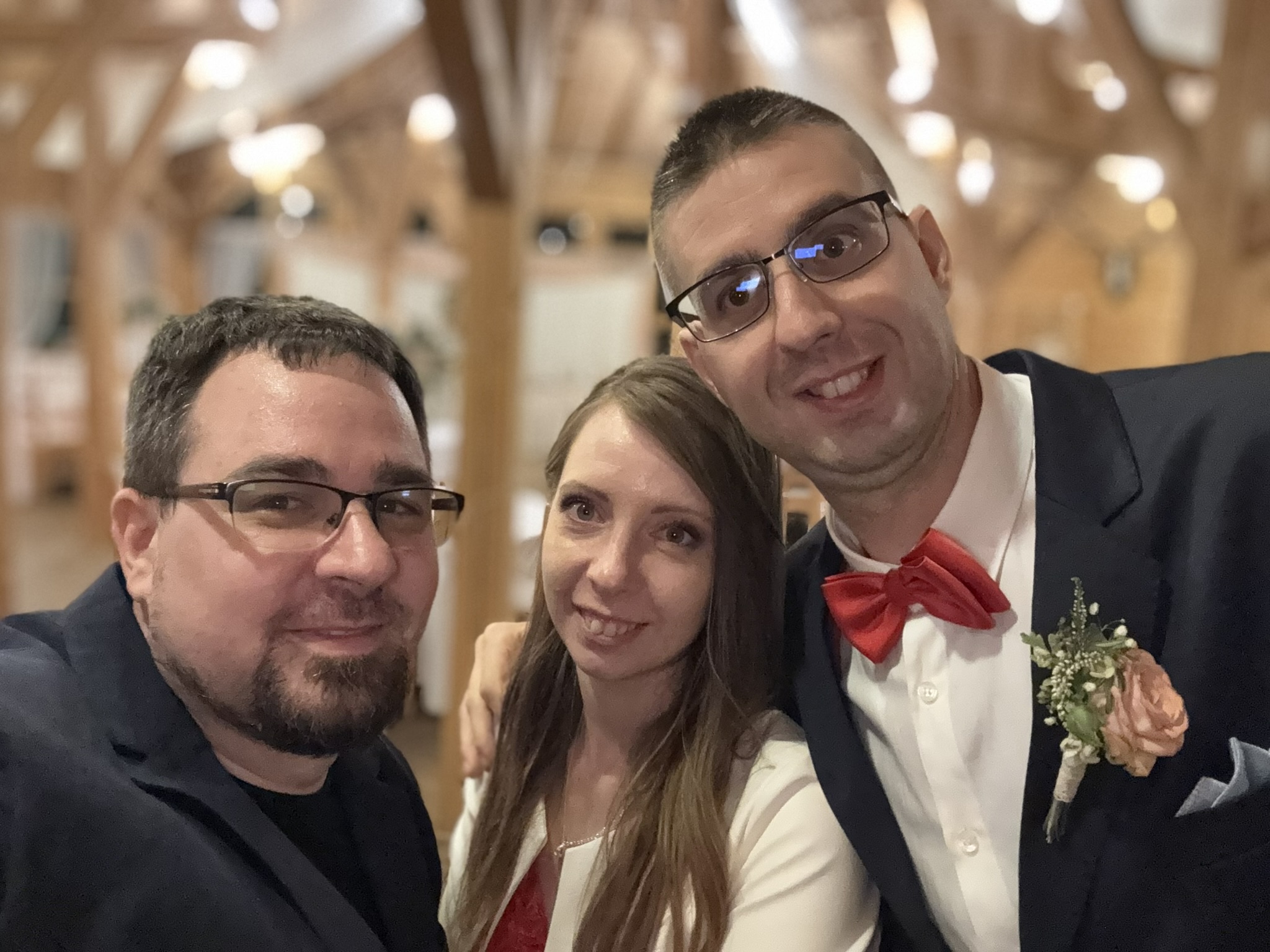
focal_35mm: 30
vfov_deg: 46.8
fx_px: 1101
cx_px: 635
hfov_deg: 60.0
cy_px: 476
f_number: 1.9
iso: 400
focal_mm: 2.69
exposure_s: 1/25
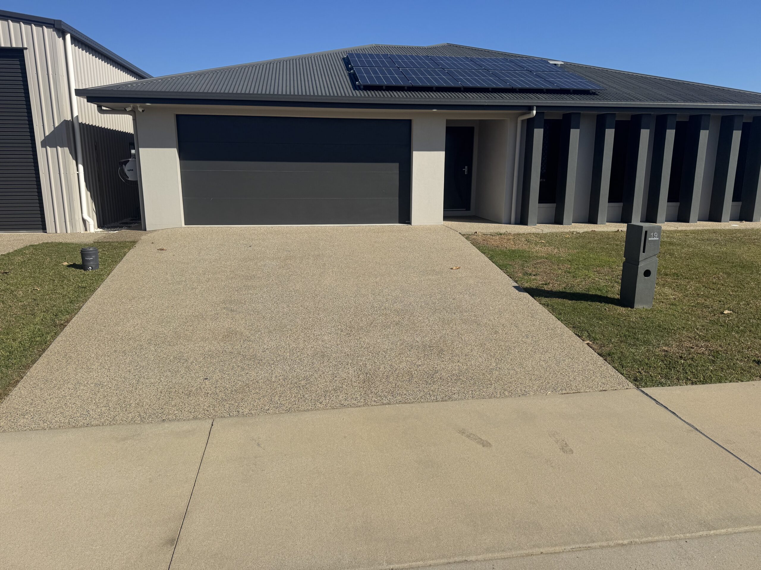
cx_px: 380
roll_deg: +1.0
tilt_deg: -10.7
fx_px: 528
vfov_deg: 56.8
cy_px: 285
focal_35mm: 24
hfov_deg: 71.6
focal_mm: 6.76
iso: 80
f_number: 1.78
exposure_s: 1/7092
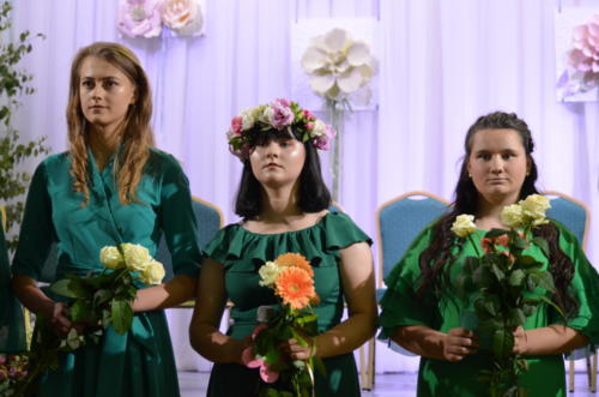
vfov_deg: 16.5
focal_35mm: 82
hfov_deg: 24.7
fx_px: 1370
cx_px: 300
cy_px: 198
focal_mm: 55
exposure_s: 1/50
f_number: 4.5
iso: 800
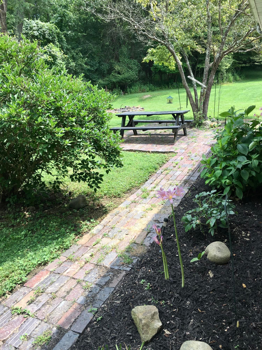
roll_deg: +2.0
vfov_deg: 61.7
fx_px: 293
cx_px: 131
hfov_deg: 48.2
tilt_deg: -15.2
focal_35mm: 29
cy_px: 175
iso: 25
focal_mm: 4.15
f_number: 2.2
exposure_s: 1/386
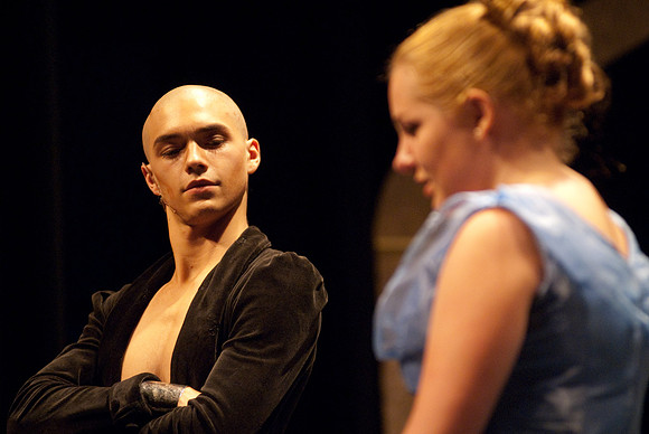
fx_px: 5414
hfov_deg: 6.9
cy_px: 217
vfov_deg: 4.6
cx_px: 324
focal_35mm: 300
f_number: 2.8
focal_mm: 200
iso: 1250
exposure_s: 1/160
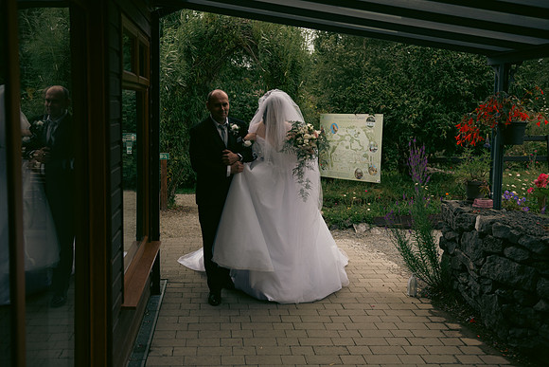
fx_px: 610
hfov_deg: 48.4
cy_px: 184
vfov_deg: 33.4
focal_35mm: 40
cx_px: 274
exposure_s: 1/800
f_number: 3.5
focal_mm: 40
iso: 250
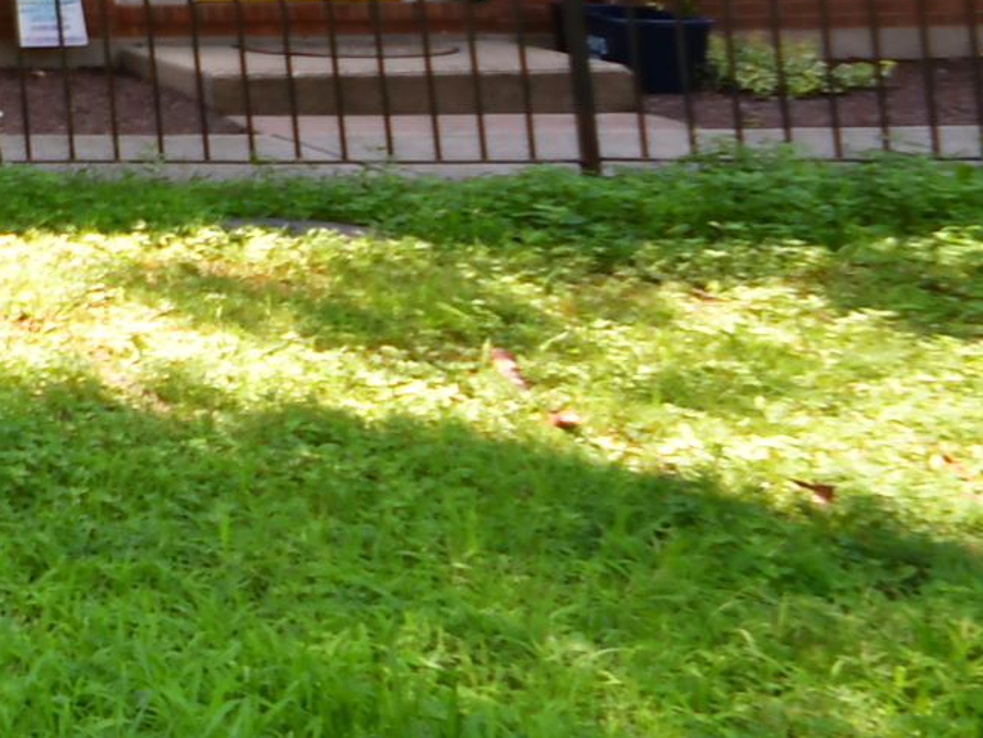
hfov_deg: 16.2
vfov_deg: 18.8
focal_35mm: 69
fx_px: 1960
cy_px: -363
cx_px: -1256
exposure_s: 1/80
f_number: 4.5
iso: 100
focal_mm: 10
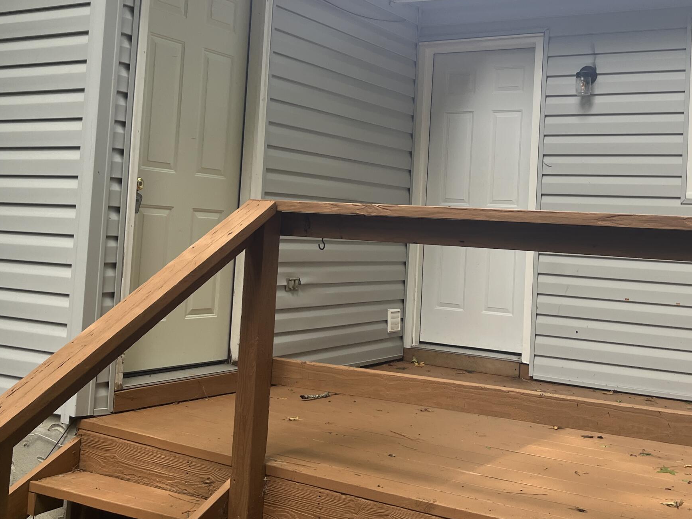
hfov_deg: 41.9
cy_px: 191
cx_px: 416
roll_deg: -2.5
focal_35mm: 45
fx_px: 900
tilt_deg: +3.2
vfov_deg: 32.0
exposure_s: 1/275
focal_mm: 5.1
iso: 40
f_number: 1.6
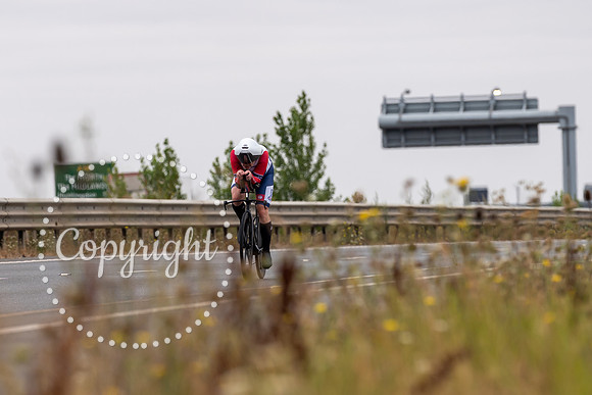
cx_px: 245
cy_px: 249
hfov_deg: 5.8
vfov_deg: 3.9
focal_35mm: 355
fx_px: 5842
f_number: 3.5
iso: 100
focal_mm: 178
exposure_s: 1/800
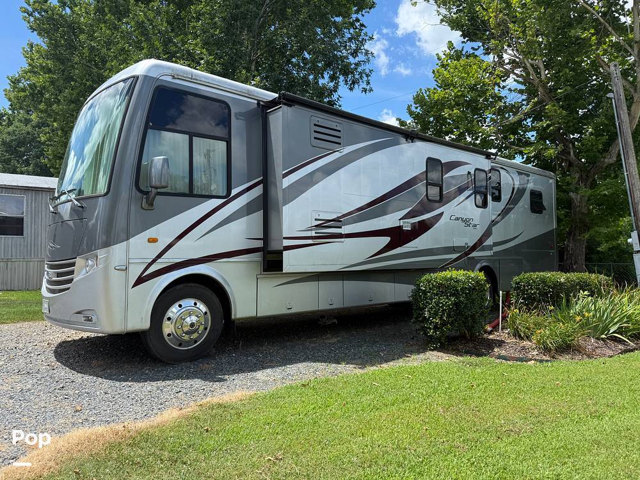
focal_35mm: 24
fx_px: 444
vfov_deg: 56.8
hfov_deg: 71.6
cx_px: 320
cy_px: 240
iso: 80
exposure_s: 1/2053
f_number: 1.78
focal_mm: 6.76
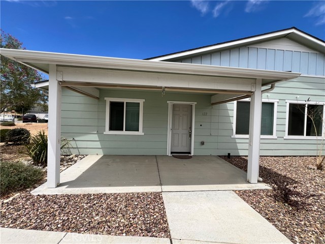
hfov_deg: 106.2
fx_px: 122
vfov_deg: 89.9
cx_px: 162
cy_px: 122
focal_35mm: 13
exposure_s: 1/1179
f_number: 1.8
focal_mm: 1.57
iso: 32
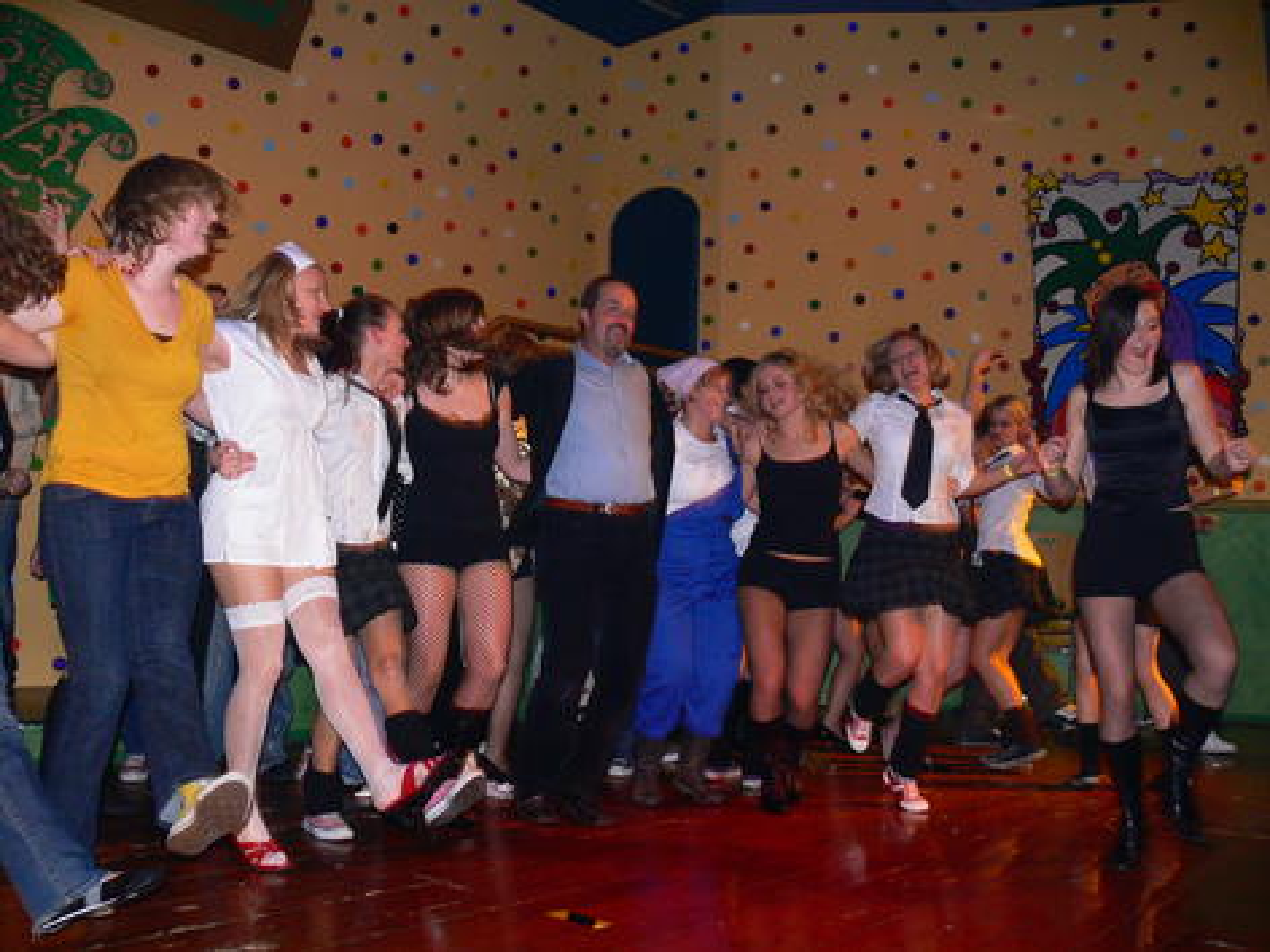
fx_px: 1284
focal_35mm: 35
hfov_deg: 52.6
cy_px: 476
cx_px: 635
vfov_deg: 40.7
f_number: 2.8
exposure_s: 1/30
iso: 100
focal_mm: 7.4
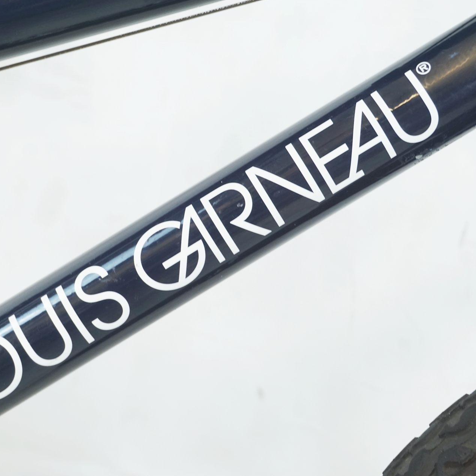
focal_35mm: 77
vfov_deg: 22.5
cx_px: 186
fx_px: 1198
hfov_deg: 22.4
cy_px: 238
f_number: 6.3
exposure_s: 1/40
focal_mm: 40
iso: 800
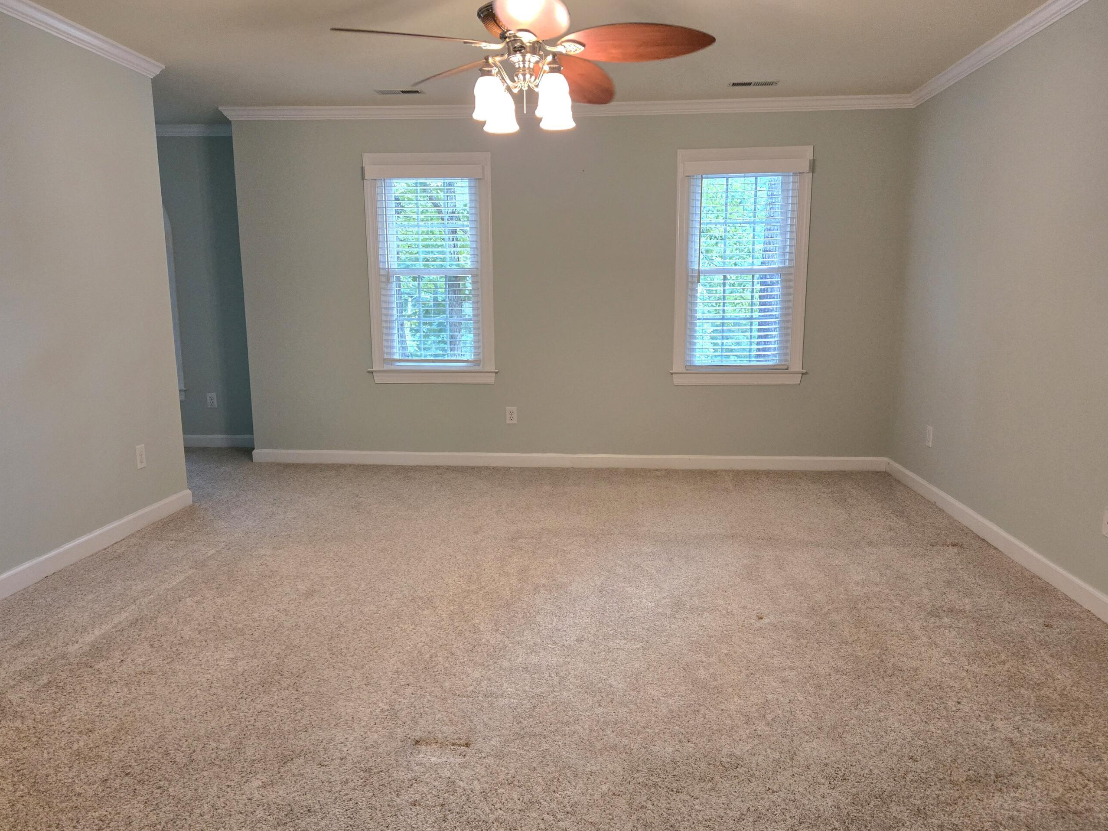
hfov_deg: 65.3
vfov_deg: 51.3
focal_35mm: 27
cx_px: 551
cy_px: 446
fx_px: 864
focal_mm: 5.4
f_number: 1.8
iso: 400
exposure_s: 1/120
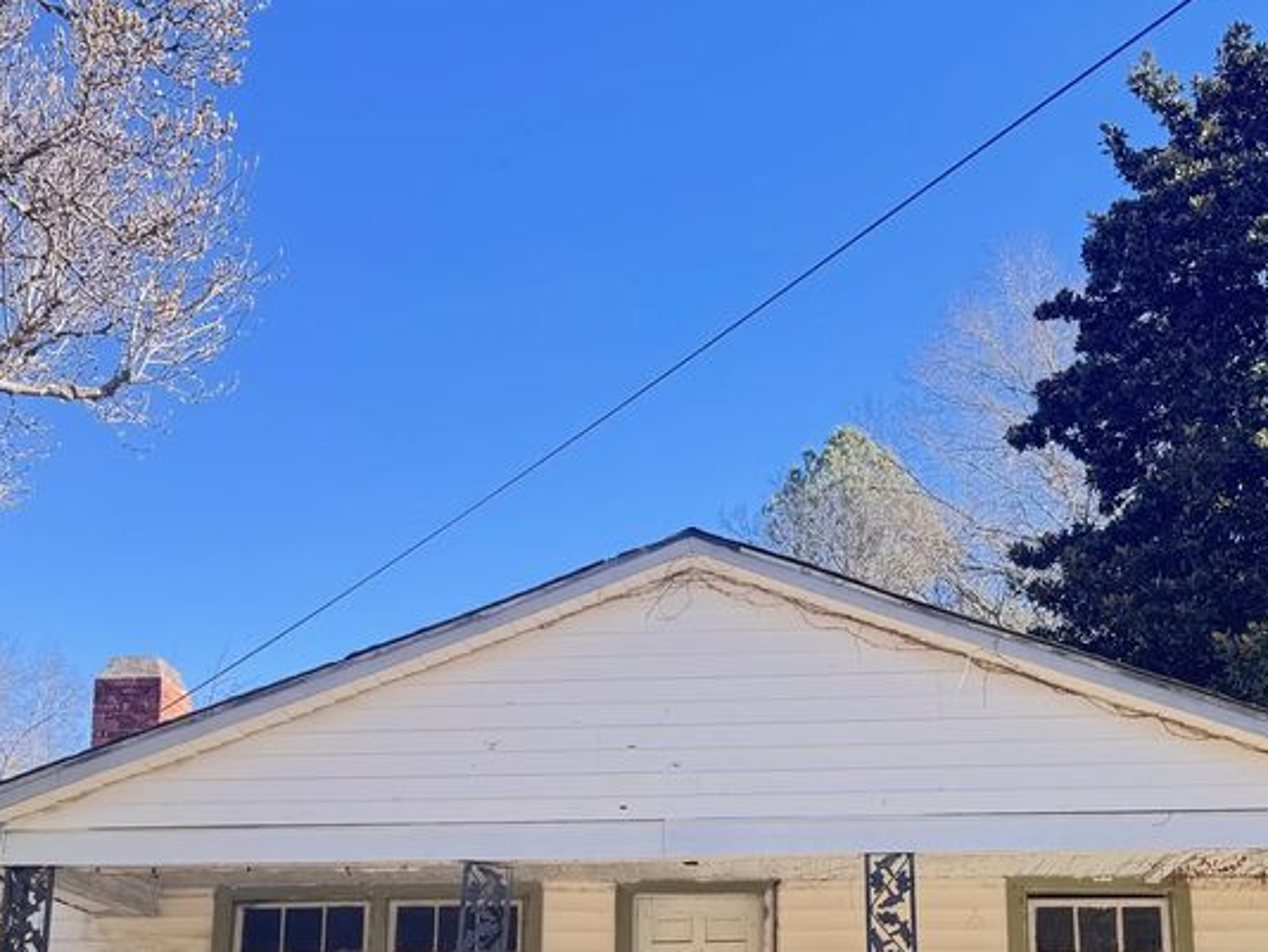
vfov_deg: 30.6
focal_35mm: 46
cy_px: 783
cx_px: 715
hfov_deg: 41.1
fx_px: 1686
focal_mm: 6.76
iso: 80
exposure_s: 1/522
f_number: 1.78
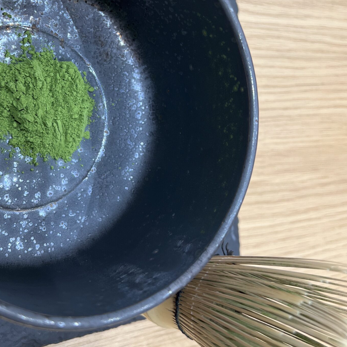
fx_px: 488
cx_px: 127
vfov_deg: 38.9
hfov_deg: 38.9
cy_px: 130
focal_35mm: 43
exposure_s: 1/50
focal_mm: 5.7
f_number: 1.5
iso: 80
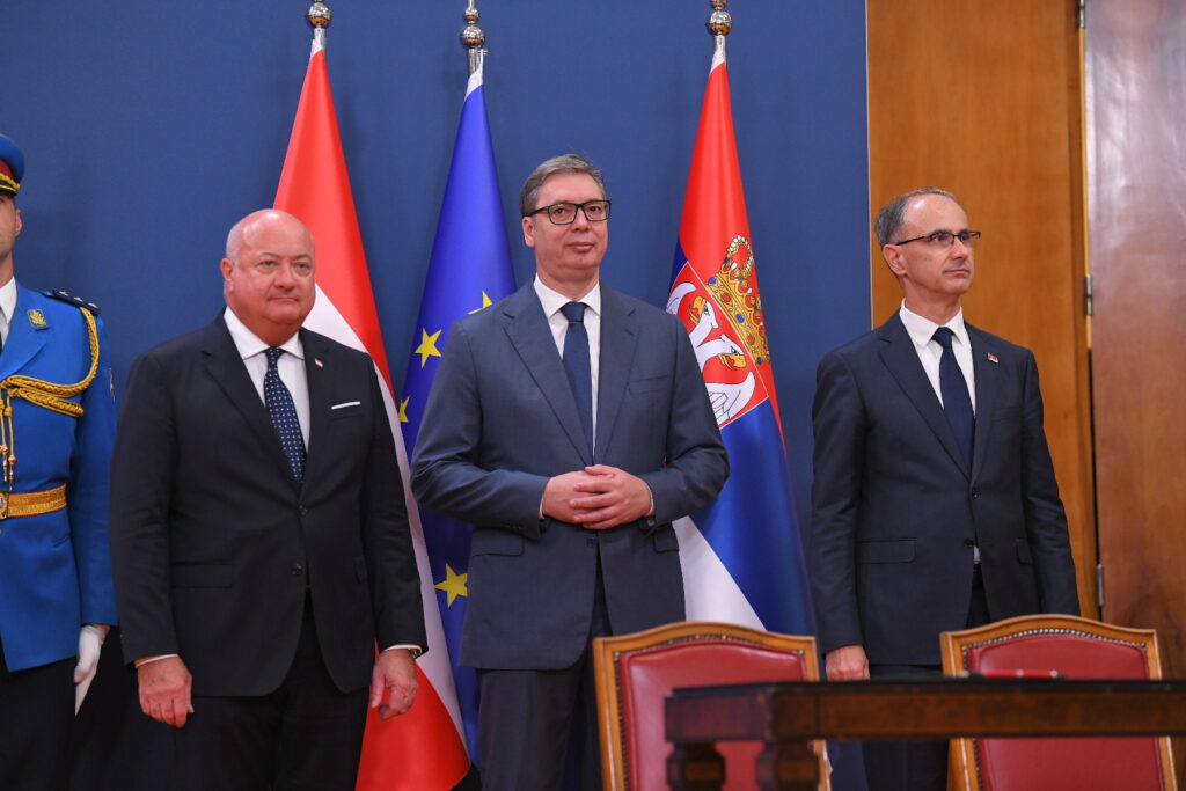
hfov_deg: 15.8
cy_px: 396
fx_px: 4283
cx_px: 593
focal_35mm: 130
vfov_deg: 10.6
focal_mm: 130
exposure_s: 1/400
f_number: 4
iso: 3200
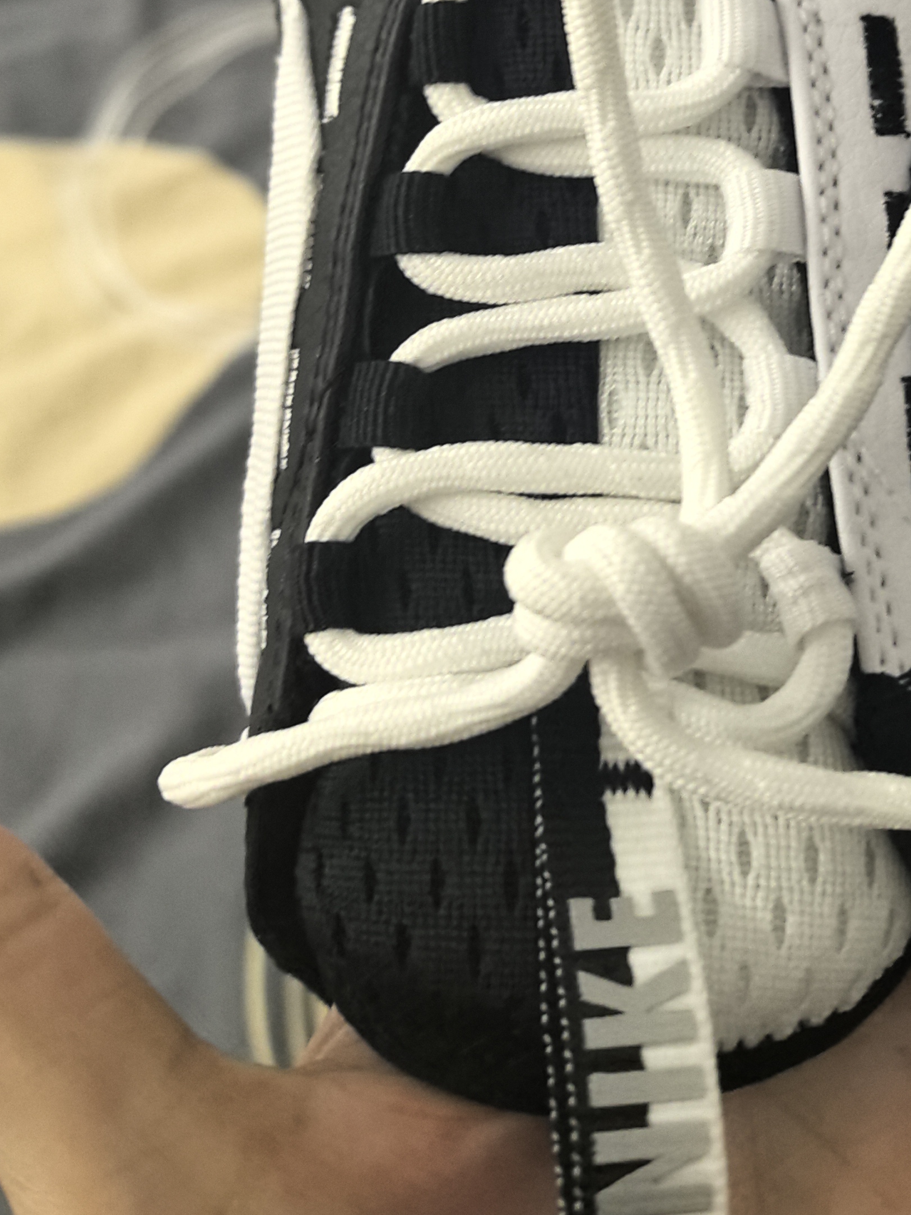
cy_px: 187
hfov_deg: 28.3
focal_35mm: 51
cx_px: 637
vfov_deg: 35.8
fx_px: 1790
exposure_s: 1/50
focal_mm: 5.75
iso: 320
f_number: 2
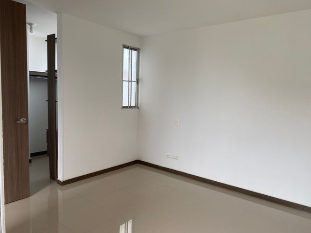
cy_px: 116
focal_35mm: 26
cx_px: 156
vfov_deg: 53.0
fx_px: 234
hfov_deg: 67.3
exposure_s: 1/121
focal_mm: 4.25
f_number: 1.8
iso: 100
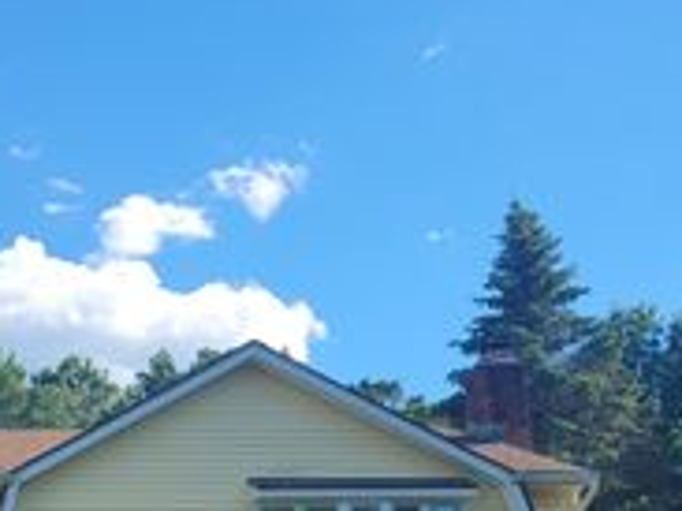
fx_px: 1398
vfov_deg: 20.2
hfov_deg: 25.5
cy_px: 476
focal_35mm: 71
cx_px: -56
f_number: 1.8
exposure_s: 1/1480
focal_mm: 5.4
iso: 40
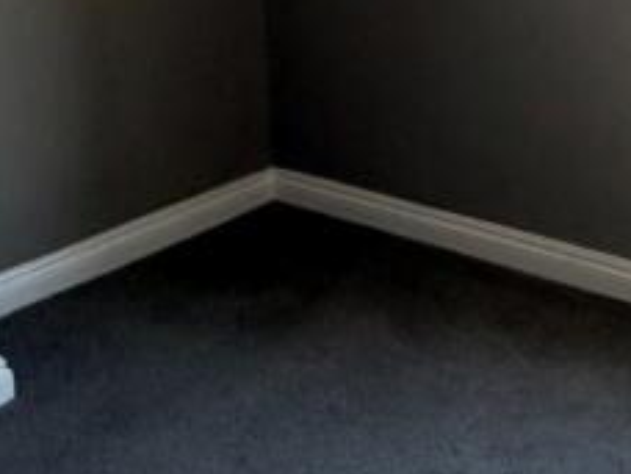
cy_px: -30
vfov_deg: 22.2
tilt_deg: -10.7
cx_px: 612
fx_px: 1148
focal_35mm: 63
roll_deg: -0.6
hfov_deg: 29.0
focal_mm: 2.22
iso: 125
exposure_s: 1/121
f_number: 2.2
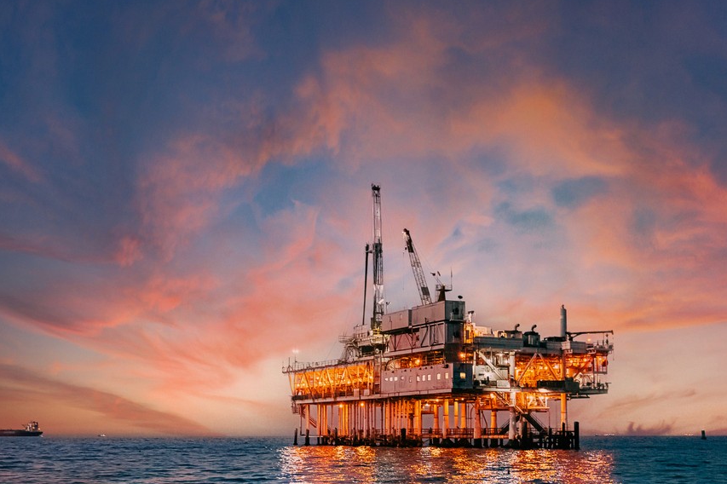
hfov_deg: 39.5
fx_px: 1009
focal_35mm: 50
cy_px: 317
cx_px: 424
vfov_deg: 26.8
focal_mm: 34
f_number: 2.8
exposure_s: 1/100
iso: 2000
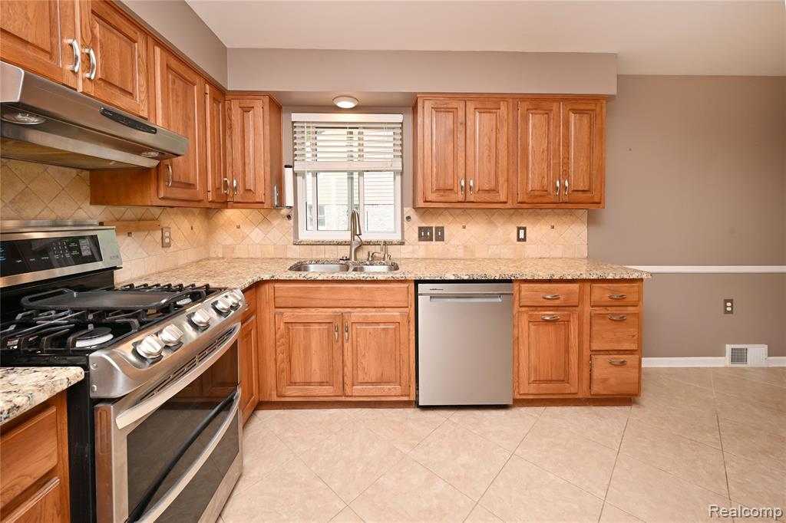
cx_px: 393
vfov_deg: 81.2
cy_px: 262
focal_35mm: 14
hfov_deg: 104.3
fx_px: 306
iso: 280
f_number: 8
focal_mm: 14
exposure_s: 1/60
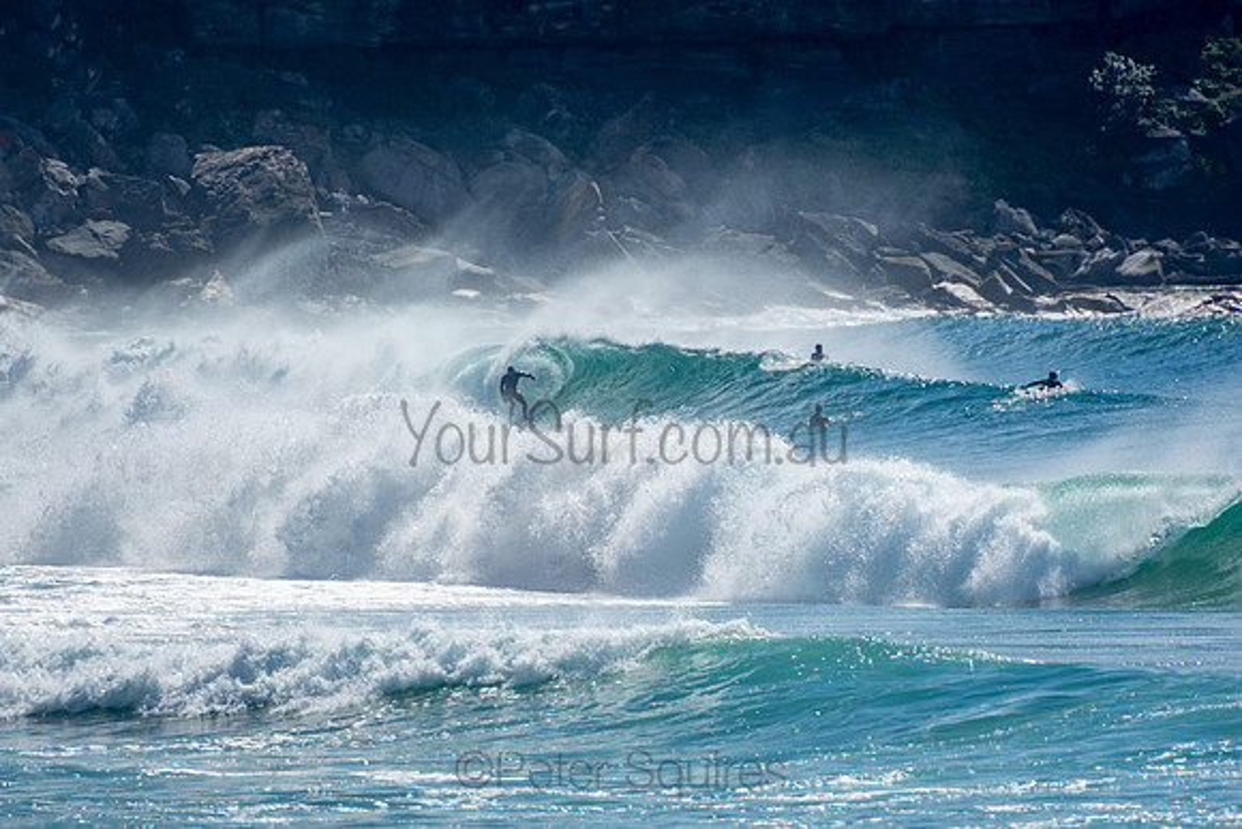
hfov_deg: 3.4
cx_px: 621
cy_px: 414
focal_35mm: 600
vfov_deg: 2.3
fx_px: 20704
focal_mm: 400
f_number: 5.6
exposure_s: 1/1250
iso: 140
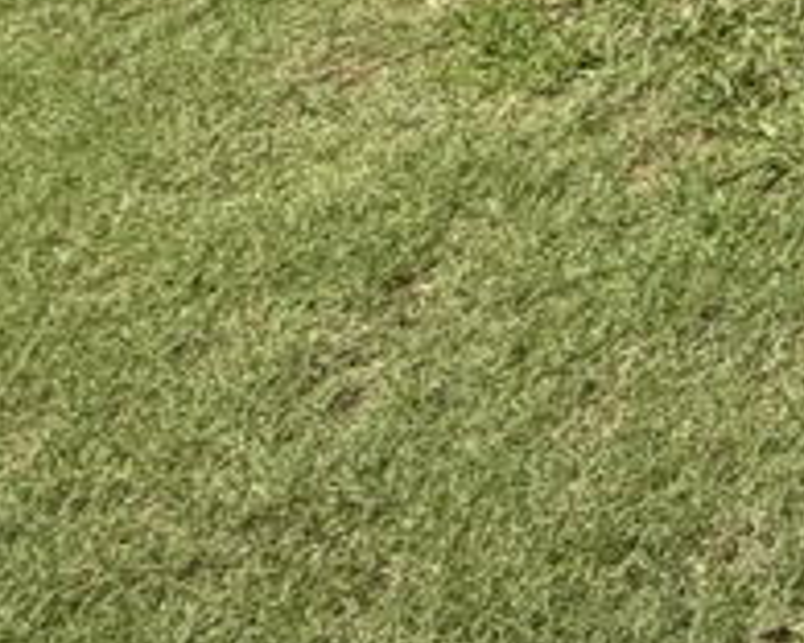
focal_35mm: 70
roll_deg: -1.8
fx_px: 1666
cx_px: 1917
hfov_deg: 15.3
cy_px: -861
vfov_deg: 14.7
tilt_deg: +1.5
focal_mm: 2.22
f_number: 2.2
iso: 25
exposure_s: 1/770
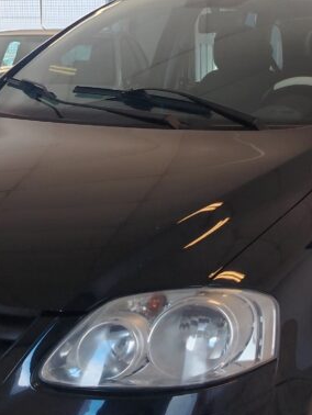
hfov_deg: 22.6
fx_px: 780
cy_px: 191
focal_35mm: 65
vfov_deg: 29.8
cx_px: 154
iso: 313
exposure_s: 1/100
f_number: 1.75
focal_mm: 5.25
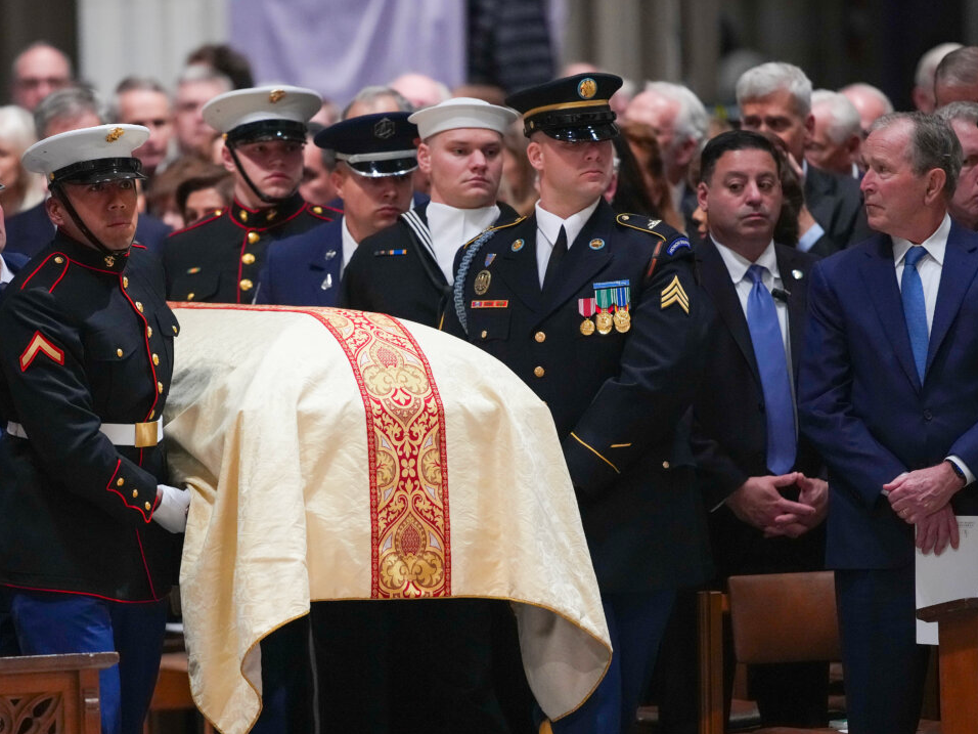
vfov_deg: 4.6
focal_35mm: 326
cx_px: 478
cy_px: 368
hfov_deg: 6.1
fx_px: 9210
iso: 4000
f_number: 2.8
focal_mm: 300
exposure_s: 1/320
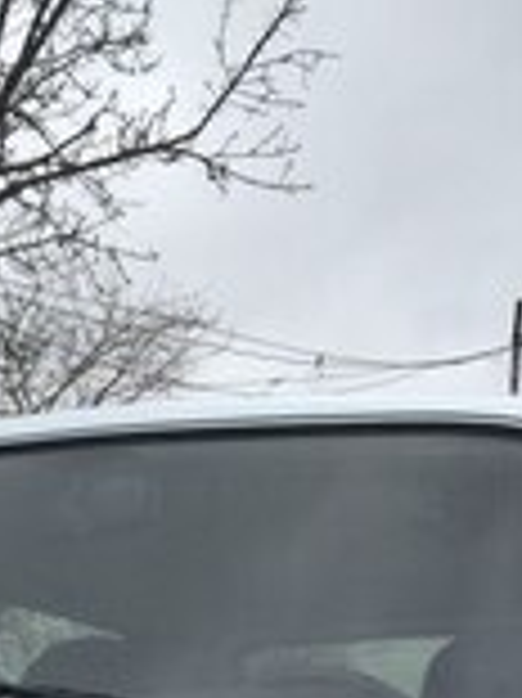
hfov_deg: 15.9
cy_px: 1103
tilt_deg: -7.0
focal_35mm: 93
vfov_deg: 18.3
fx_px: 1872
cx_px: 212
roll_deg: -1.6
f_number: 2.2
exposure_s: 1/395
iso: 32
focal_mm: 4.15
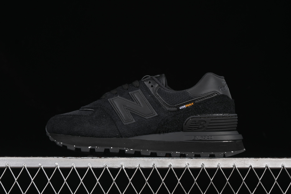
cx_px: 146
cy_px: 97
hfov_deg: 27.0
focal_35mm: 75
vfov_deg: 18.2
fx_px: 606
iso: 160
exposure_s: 1/60
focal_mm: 50
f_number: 6.3
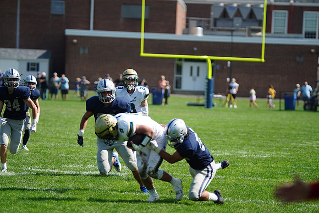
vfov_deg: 7.4
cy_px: 106
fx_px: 1648
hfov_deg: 11.1
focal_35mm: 186
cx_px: 160
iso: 400
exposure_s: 1/4000
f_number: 2.8
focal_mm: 186
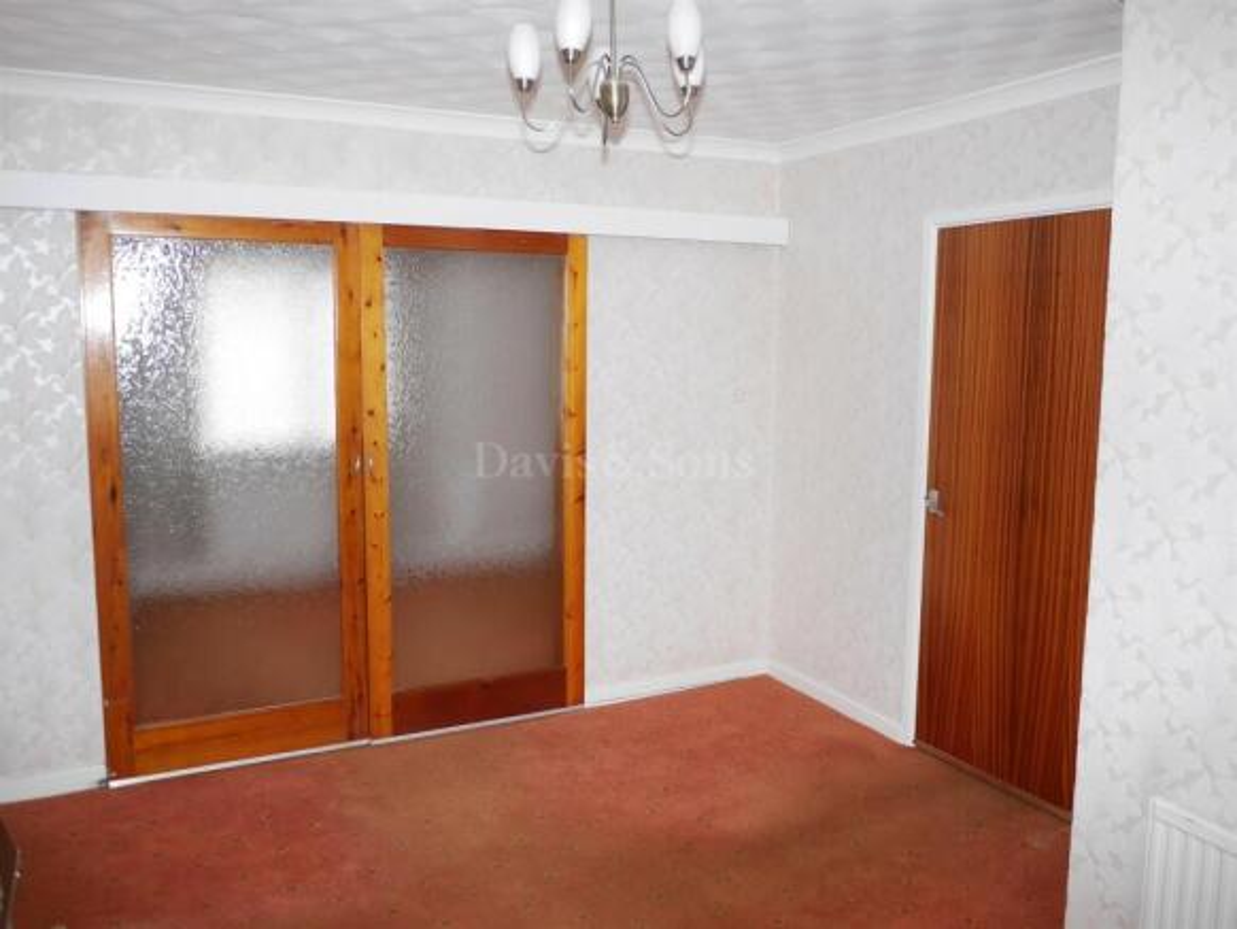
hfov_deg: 63.4
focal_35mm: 28
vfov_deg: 49.8
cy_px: 464
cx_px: 618
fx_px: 1001
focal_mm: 14
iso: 200
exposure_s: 1/60
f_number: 2.5
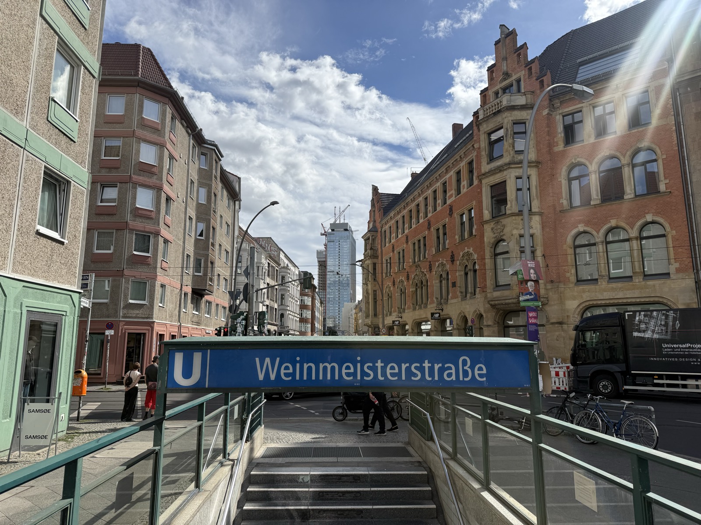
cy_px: 262
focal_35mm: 24
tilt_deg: +10.3
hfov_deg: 71.6
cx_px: 350
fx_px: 486
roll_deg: -0.8
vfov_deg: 56.8
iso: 80
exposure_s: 1/7353
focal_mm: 6.76
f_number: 1.78
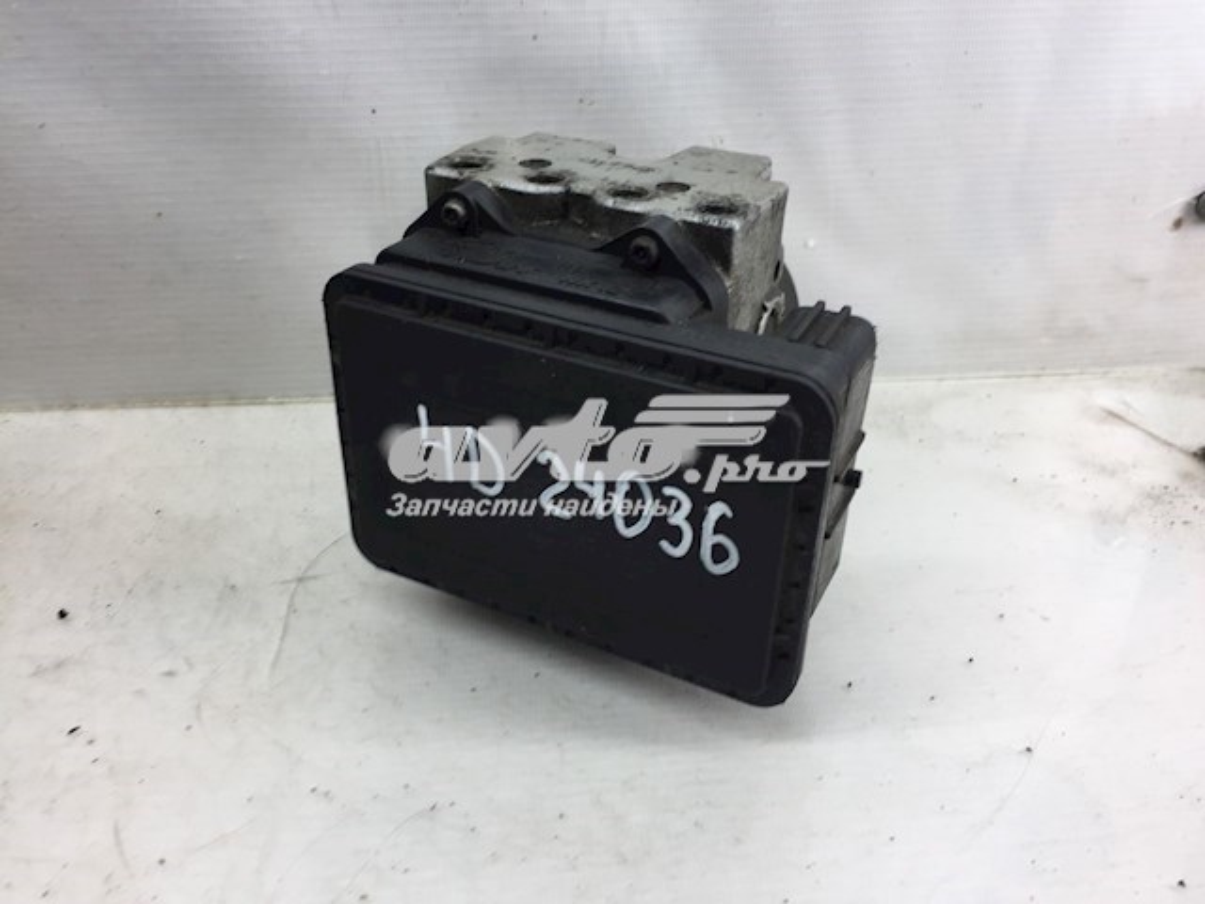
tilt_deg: -28.3
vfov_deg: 48.2
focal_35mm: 29
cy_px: 452
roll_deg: -0.2
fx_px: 1010
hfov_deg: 61.7
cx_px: 602
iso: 32
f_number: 2.2
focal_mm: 4.15
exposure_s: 1/50
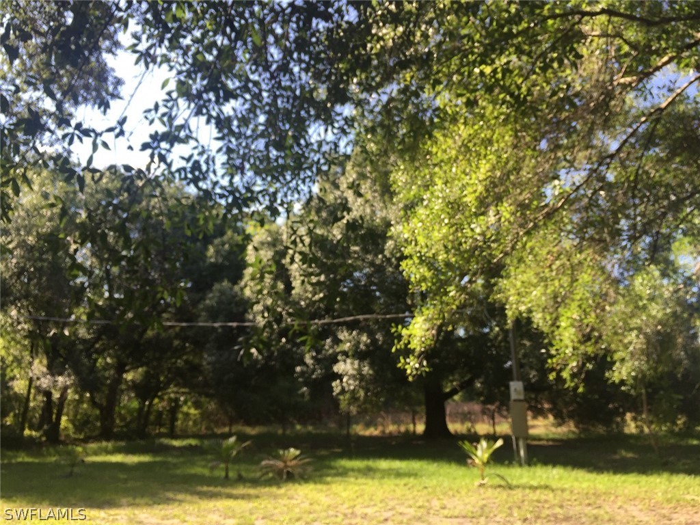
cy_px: 262
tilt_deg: +13.8
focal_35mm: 29
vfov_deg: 48.2
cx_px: 350
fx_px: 586
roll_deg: -0.7
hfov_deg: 61.7
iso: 32
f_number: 2.2
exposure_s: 1/449
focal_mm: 4.15
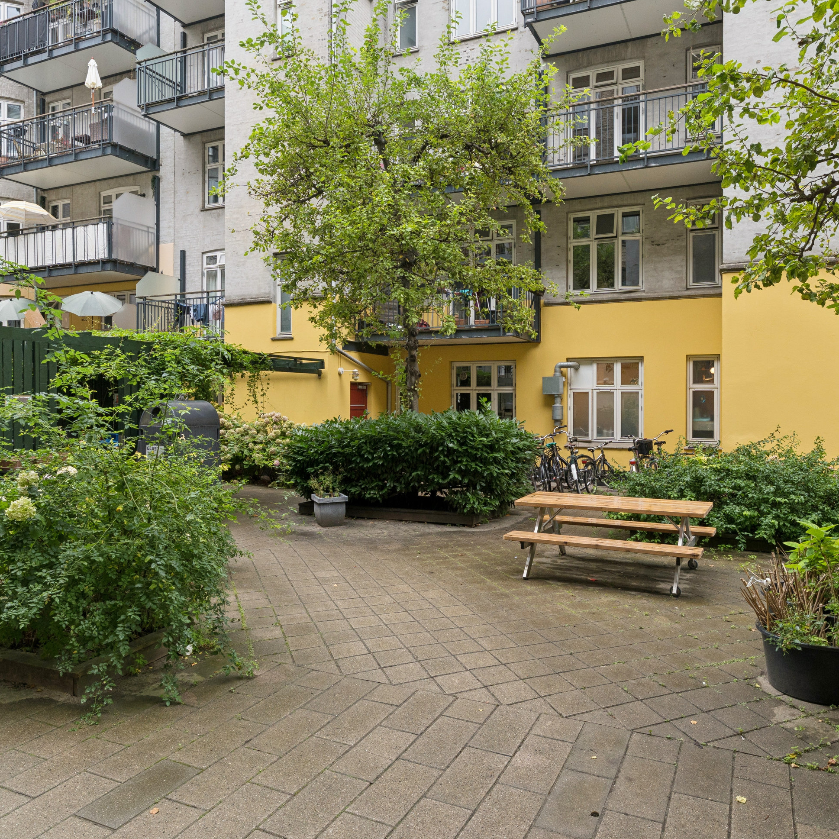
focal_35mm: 25
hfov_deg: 62.4
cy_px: 418
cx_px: 440
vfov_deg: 62.4
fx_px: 693
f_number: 7.1
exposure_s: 1/60
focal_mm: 12.8
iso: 400
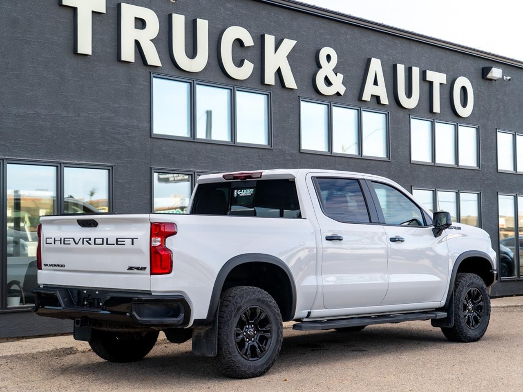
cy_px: 196
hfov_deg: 31.8
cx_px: 256
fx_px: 918
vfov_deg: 24.1
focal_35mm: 61
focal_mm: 55
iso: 100
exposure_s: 1/160
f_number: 4
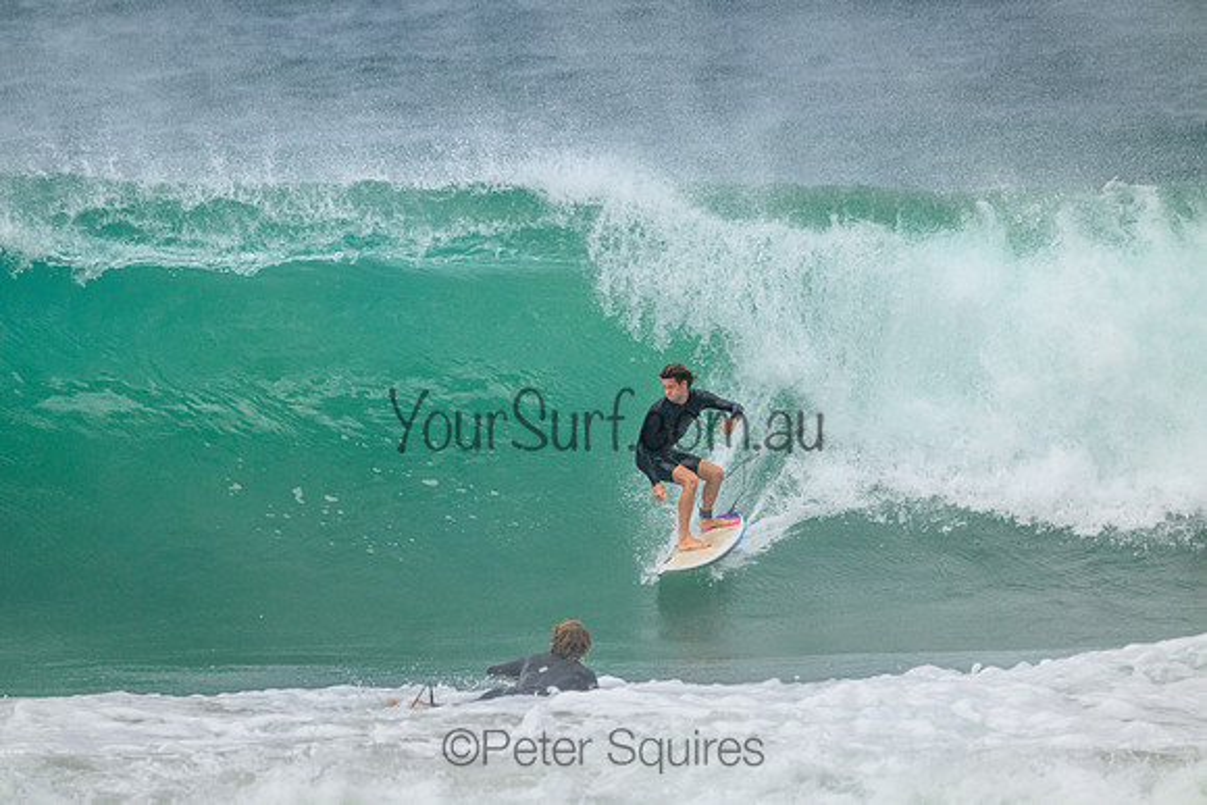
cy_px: 402
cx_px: 604
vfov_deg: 1.7
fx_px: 26827
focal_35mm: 800
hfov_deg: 2.6
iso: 1400
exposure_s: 1/2000
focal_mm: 800
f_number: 11
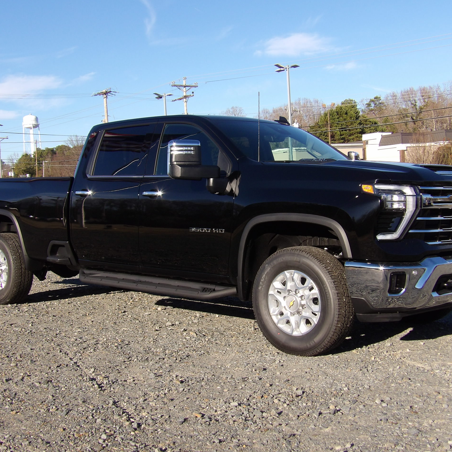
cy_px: 229
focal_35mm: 47
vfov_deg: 36.1
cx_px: 230
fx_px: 694
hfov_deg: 36.1
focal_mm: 7
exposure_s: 1/608
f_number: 3.7
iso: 100
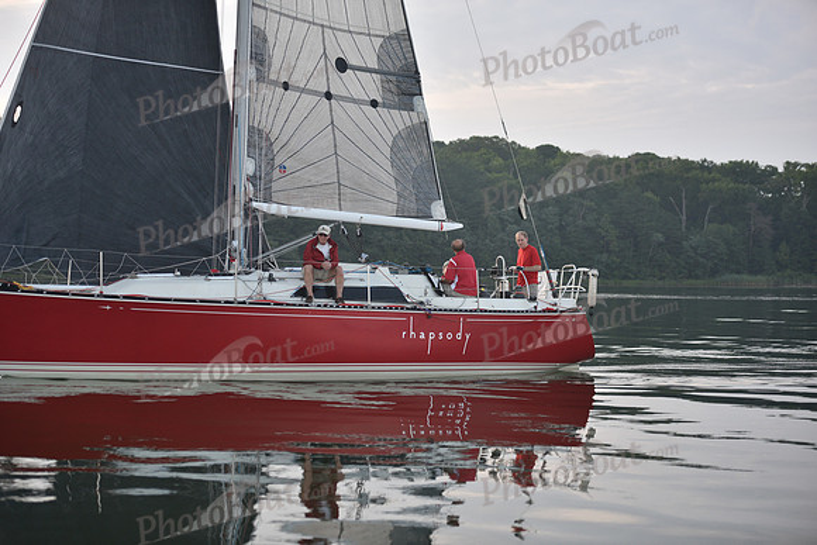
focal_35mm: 70
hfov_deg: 28.8
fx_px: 1589
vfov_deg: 19.5
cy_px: 272
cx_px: 408
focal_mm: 70
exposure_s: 1/500
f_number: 2.8
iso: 320
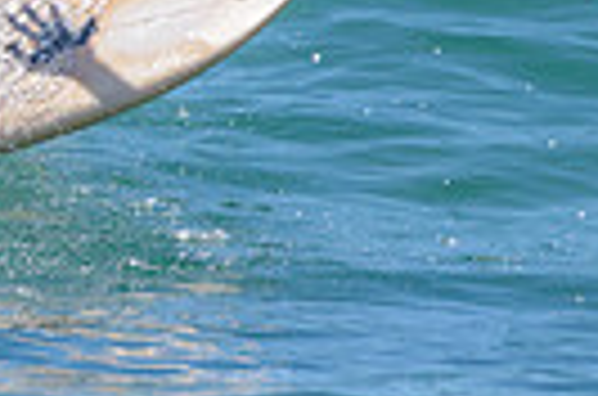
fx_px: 44395
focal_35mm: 2679
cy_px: -199
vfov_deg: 0.5
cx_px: -456
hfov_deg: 0.8
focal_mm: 500
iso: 125
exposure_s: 1/2000
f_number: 5.6
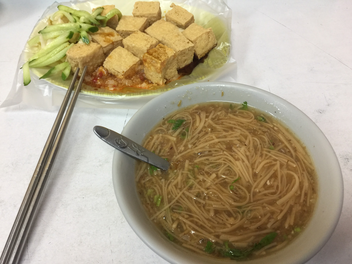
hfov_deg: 61.7
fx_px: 295
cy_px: 132
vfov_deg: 48.2
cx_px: 176
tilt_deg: -52.2
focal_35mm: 29
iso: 64
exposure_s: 1/15
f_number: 2.2
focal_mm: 4.15
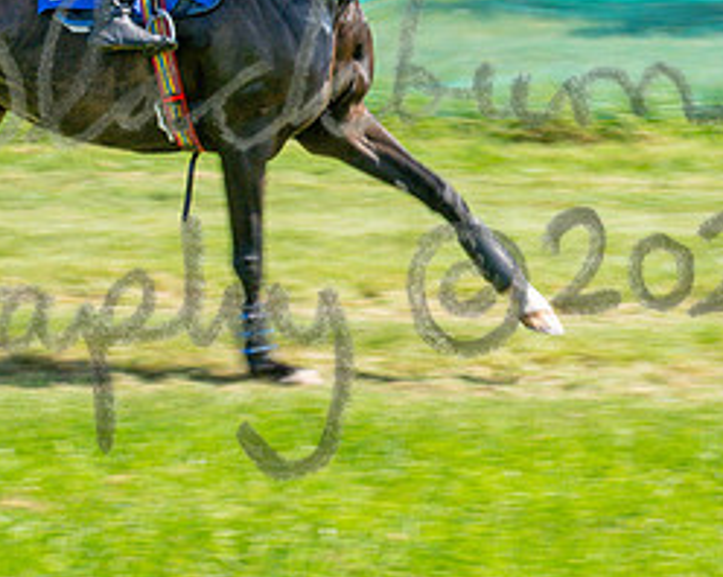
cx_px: 82
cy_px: -20
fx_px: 3827
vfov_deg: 8.6
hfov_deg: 10.7
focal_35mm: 179
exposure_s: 1/160
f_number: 18
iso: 200
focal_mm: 70
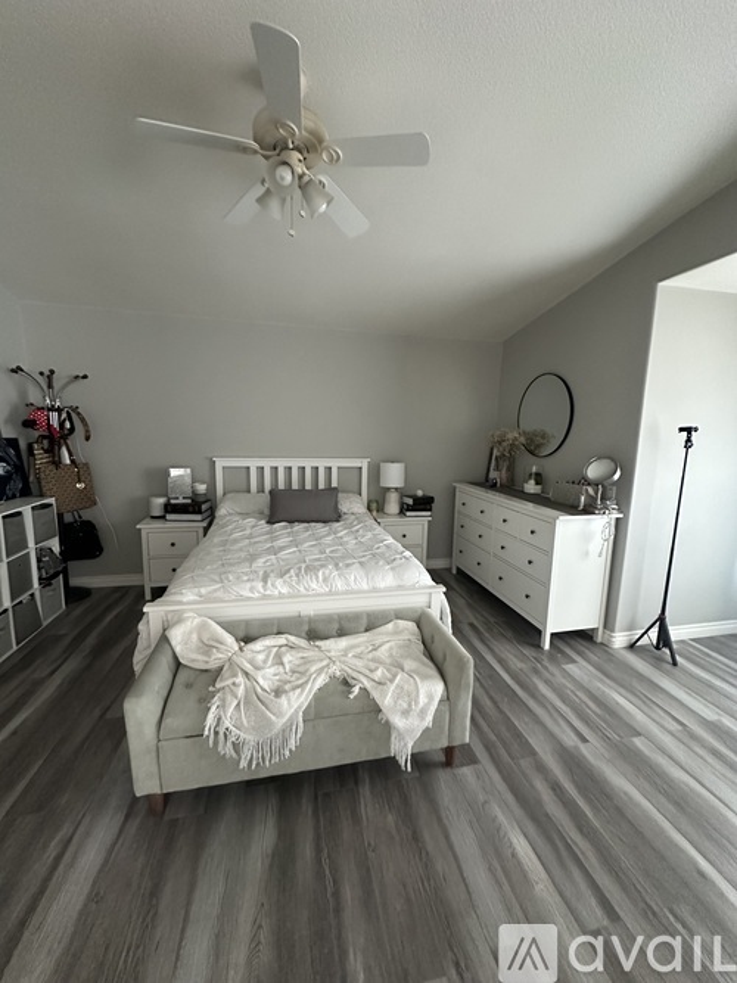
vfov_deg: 102.1
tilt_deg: -8.3
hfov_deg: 85.7
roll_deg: -1.6
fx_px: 398
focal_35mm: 14
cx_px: 368
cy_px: 492
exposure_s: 1/60
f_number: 2.2
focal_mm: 2.22
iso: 800
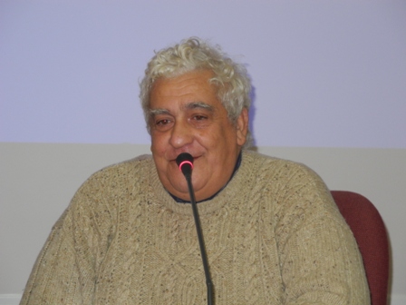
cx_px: 203
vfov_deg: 9.7
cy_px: 152
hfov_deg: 12.9
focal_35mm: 153
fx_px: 1794
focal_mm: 32.6
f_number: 5
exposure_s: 1/30
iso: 366
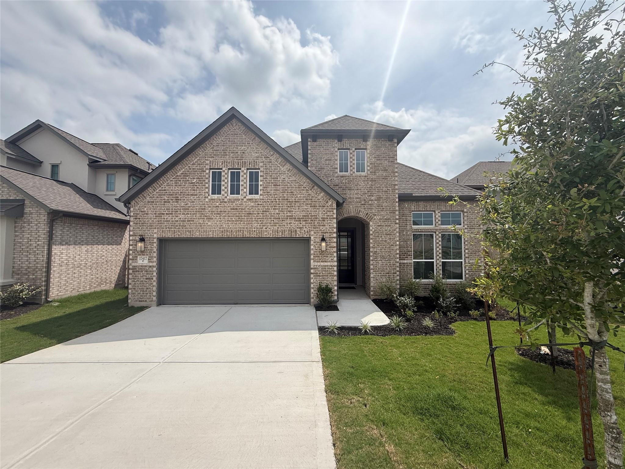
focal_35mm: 14
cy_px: 234
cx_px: 312
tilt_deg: +2.6
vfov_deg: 85.7
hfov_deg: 102.1
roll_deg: +0.1
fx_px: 253
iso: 64
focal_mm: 2.22
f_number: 2.2
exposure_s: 1/2717
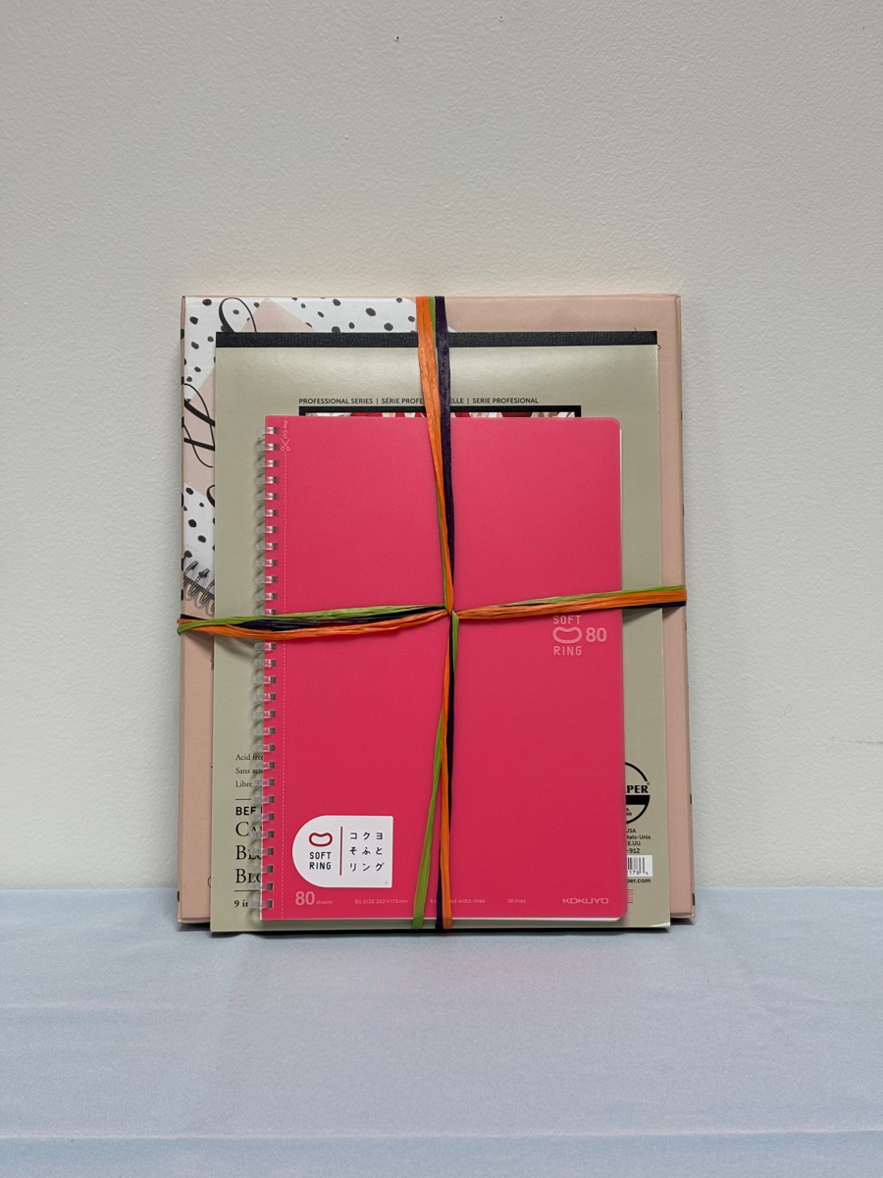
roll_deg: -0.7
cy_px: 589
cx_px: 442
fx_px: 1769
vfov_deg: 36.8
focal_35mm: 52
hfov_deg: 28.0
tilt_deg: -4.5
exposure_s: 1/60
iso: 80
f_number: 1.6
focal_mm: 5.96
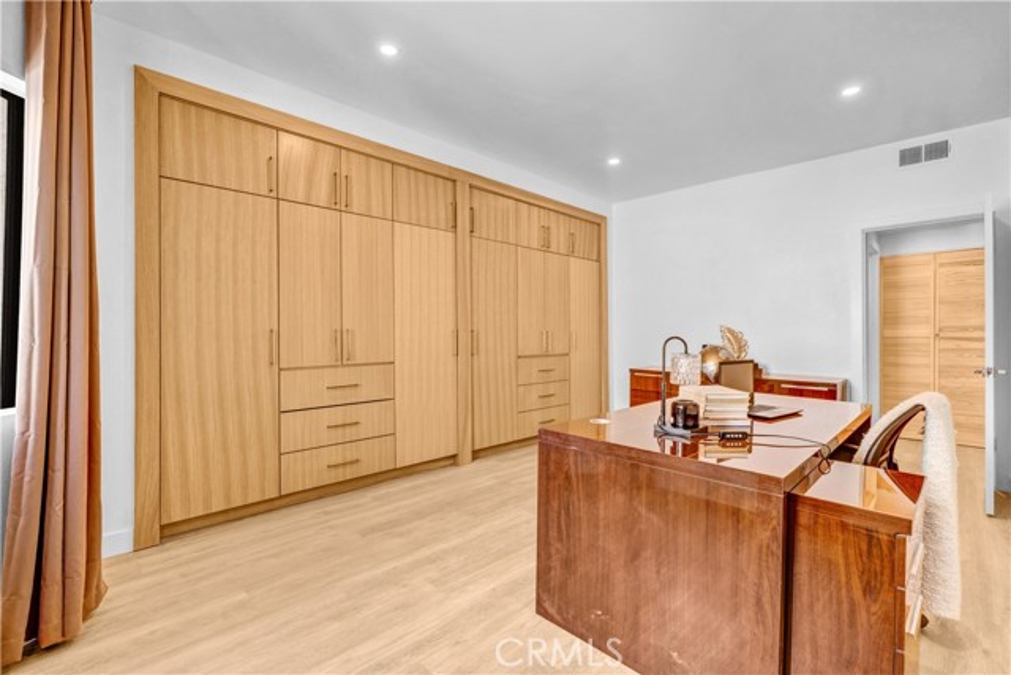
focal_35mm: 16
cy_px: 338
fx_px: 442
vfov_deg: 74.6
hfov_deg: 97.6
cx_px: 506
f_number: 8
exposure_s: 1/30
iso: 640
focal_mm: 10.5
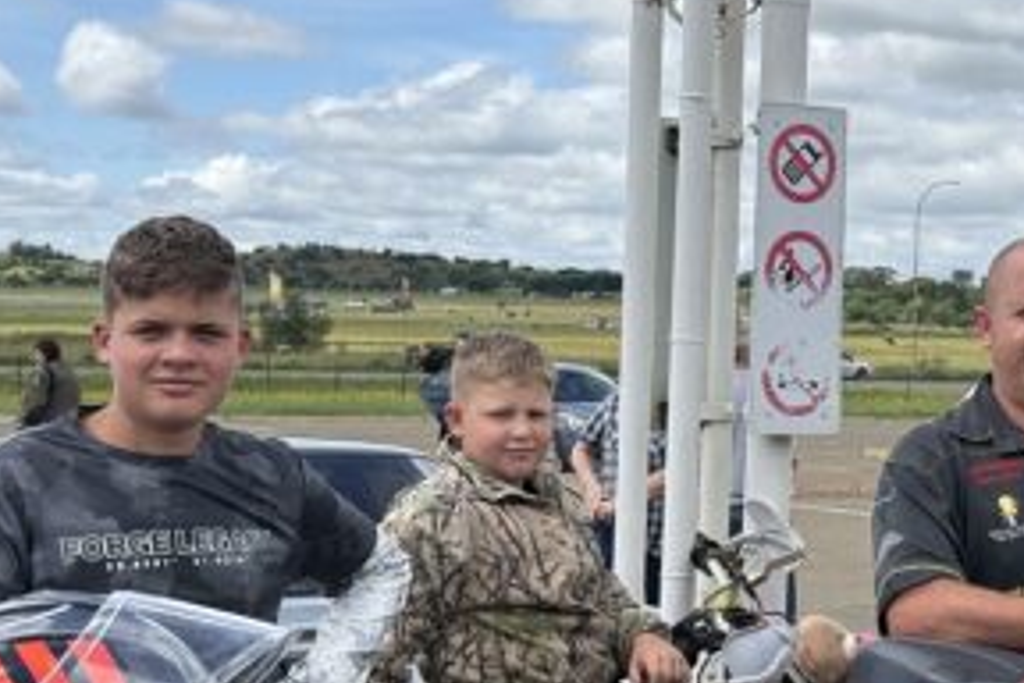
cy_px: 356
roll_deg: -1.8
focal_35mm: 90
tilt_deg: +0.3
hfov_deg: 22.2
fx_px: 2560
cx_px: 889
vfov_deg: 15.2
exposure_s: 1/5587
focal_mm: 6.76
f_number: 1.78
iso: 64
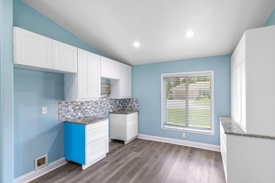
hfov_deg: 93.2
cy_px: 94
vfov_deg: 70.4
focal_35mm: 17
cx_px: 146
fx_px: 130
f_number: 11
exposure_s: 1/1.25
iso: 100
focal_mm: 16
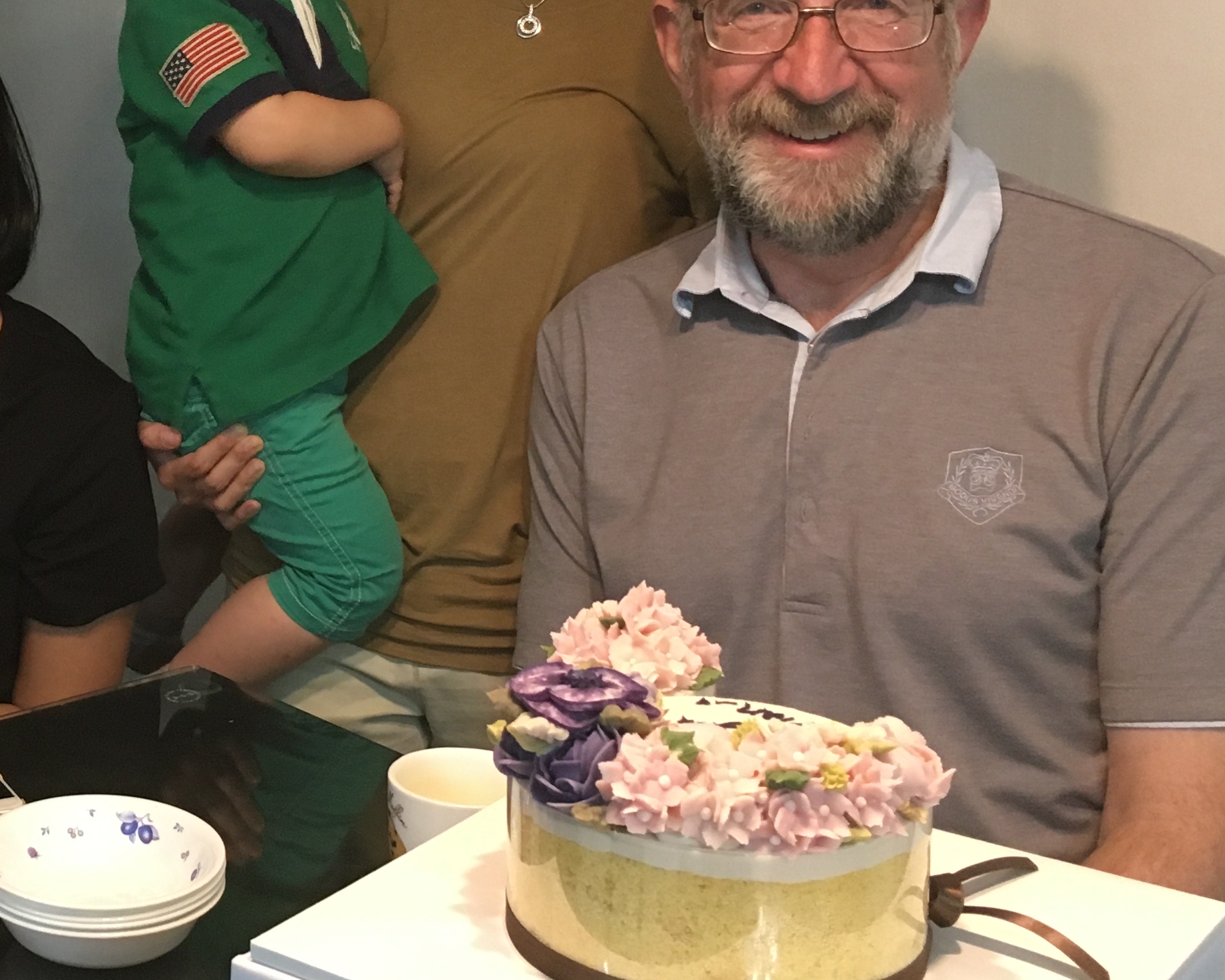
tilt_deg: -10.4
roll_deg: -0.2
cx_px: 34
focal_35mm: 62
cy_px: 298
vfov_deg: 24.4
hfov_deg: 28.8
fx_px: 2248
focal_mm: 4.15
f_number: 2.2
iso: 125
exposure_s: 1/30
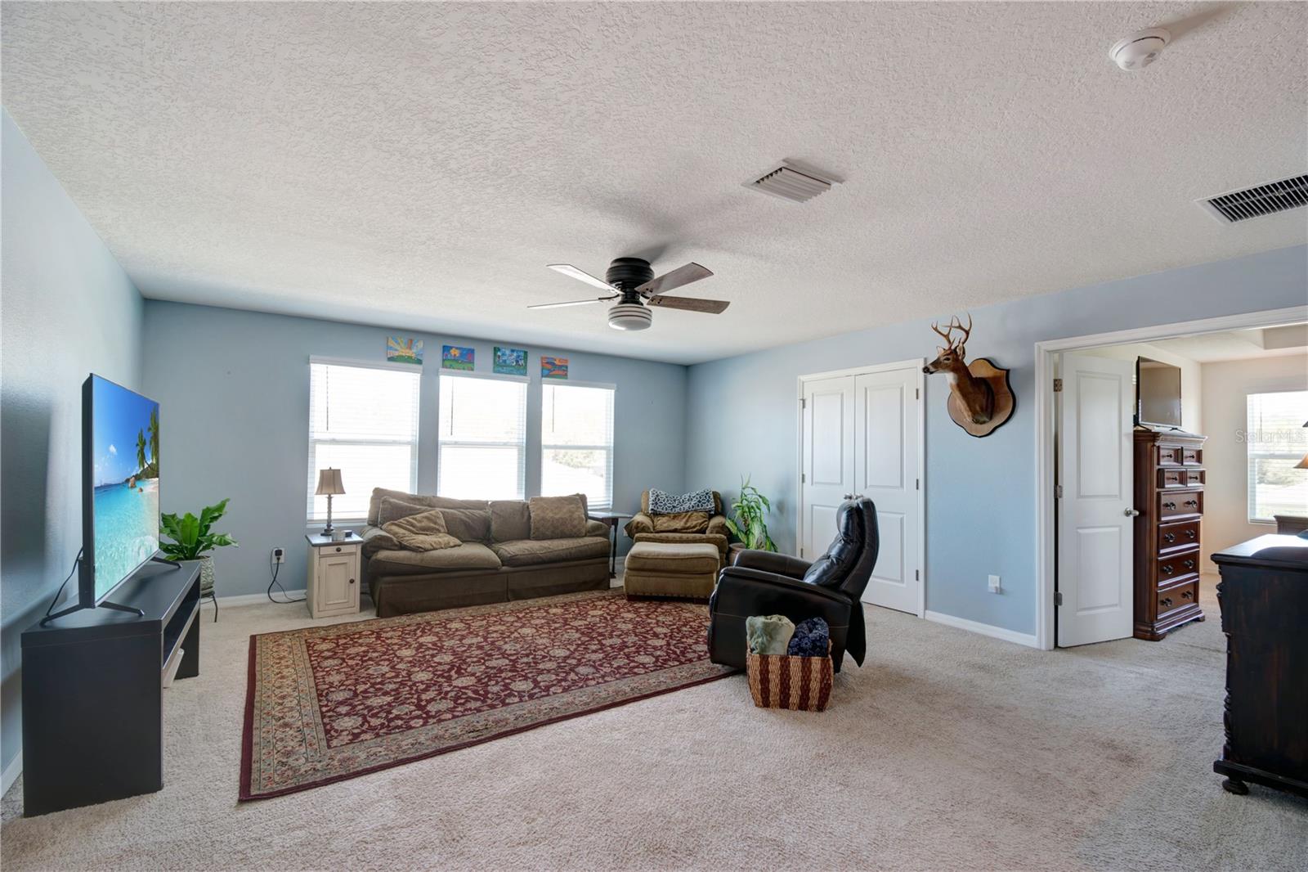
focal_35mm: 15
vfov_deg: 77.3
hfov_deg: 100.4
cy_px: 436
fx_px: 545
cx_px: 654
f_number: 9
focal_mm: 10
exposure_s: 1/13
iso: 250
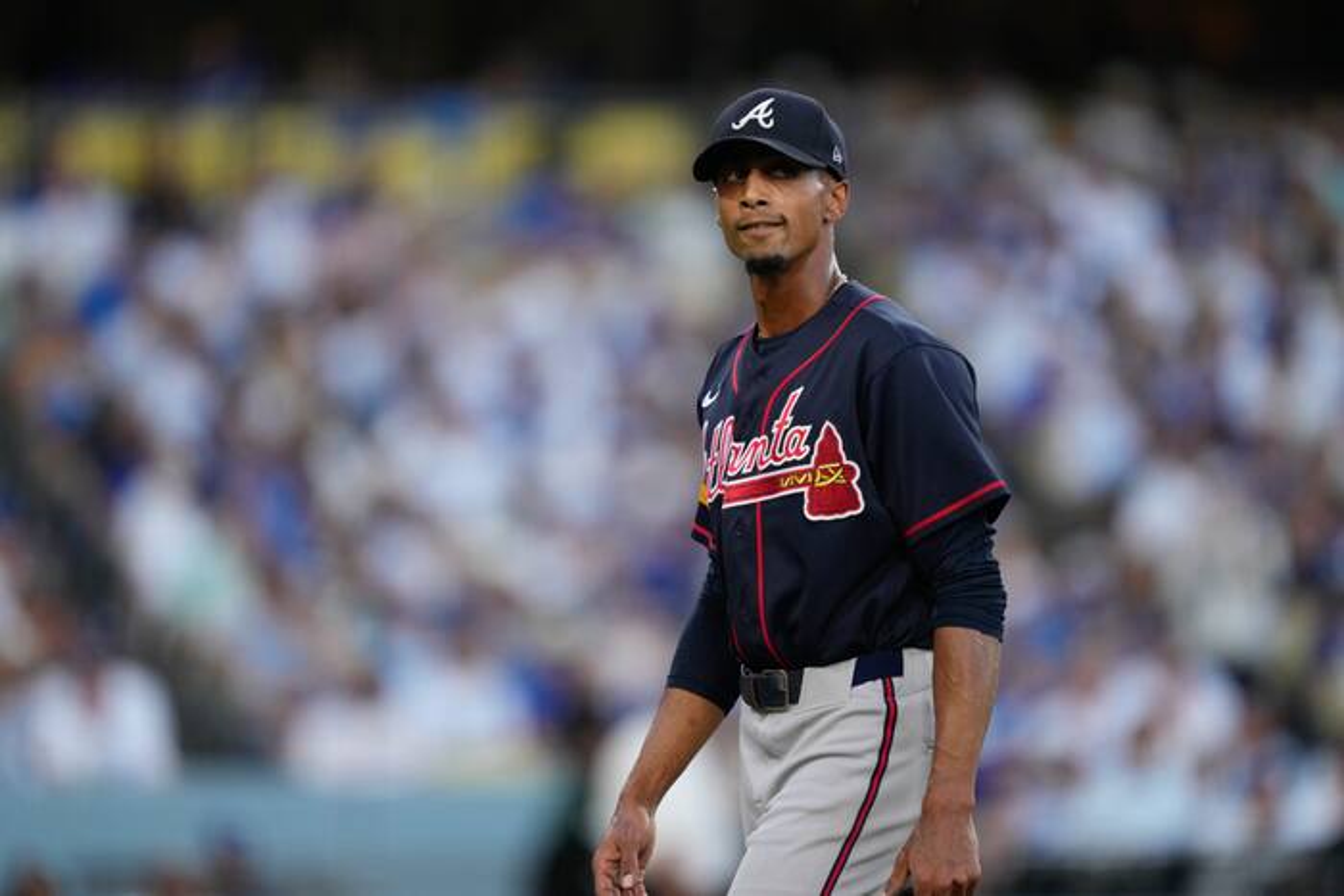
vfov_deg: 3.4
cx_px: 672
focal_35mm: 400
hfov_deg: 5.2
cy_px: 448
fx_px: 14935
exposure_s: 1/2500
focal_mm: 400
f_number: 2.8
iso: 1600
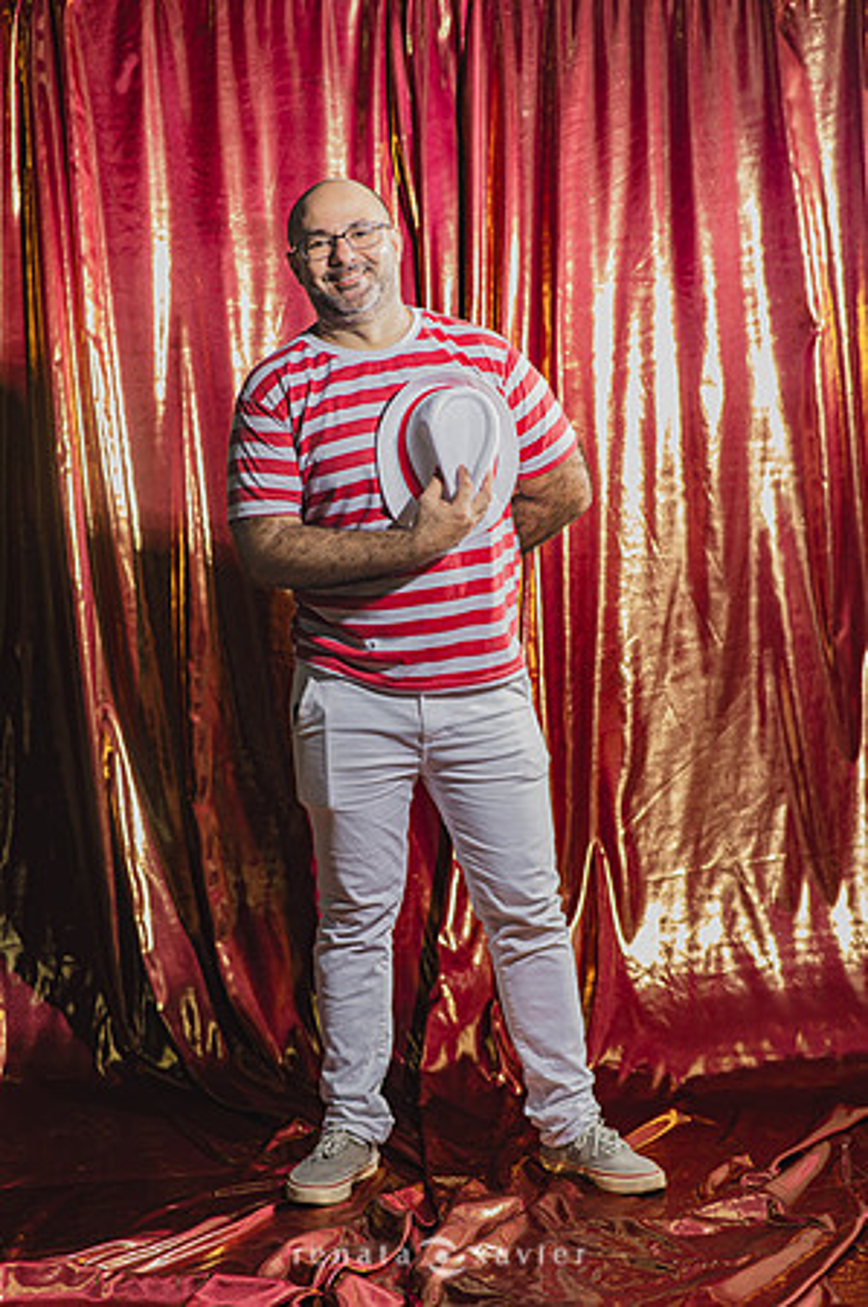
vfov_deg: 23.9
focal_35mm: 85
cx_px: 434
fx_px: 3081
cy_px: 654
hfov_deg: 16.0
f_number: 2.5
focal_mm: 85
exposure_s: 1/200
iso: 200
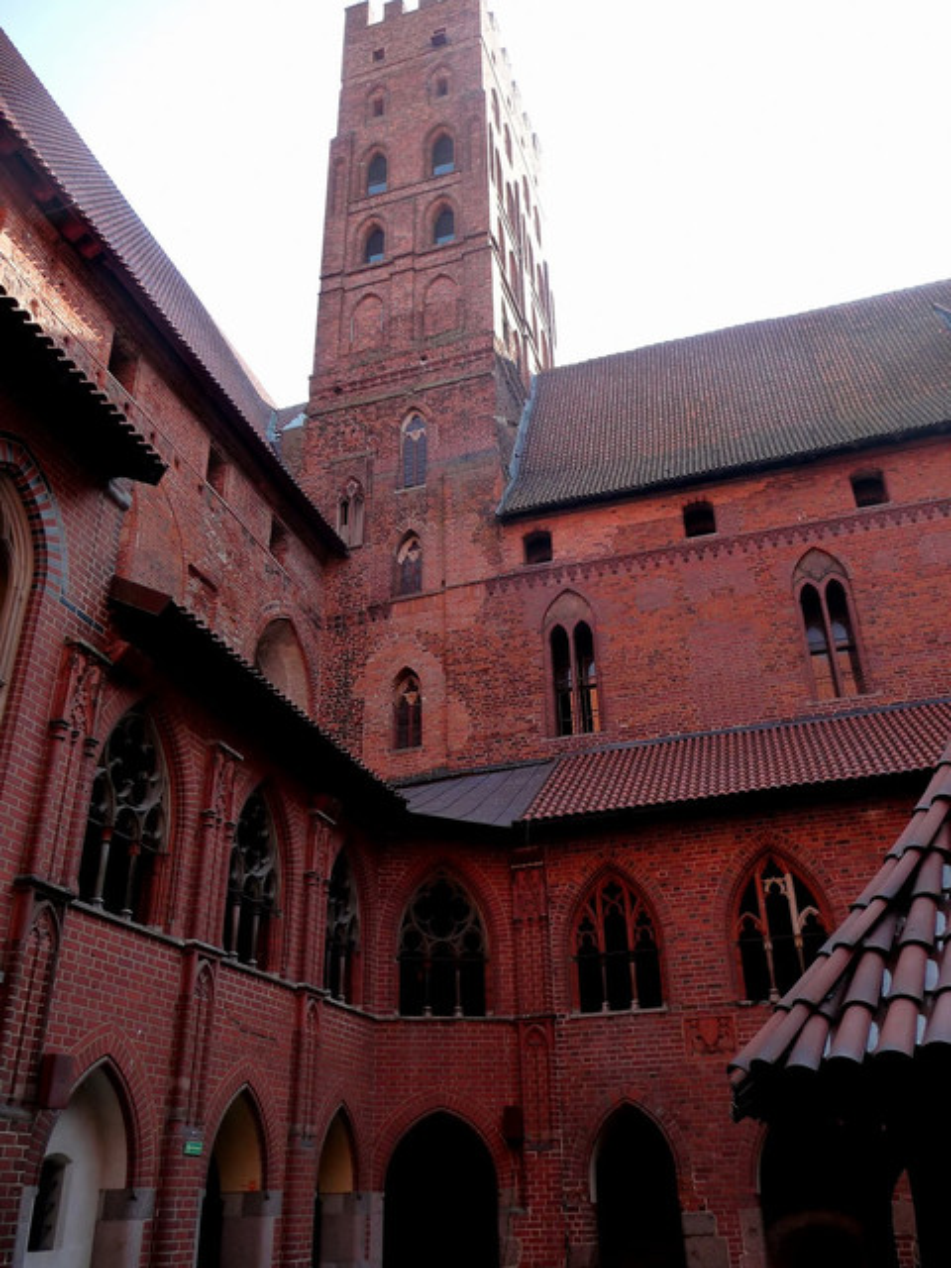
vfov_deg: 63.4
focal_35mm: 28
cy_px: 634
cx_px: 476
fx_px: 1026
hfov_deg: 49.7
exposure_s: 1/200
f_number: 3.3
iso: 160
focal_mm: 4.7
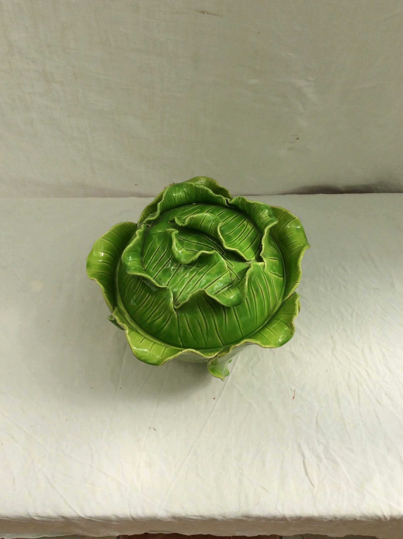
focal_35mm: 32
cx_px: 202
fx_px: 498
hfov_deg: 44.1
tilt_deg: -58.7
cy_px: 270
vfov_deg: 56.9
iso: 32
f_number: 2.4
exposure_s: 1/433
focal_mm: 3.3
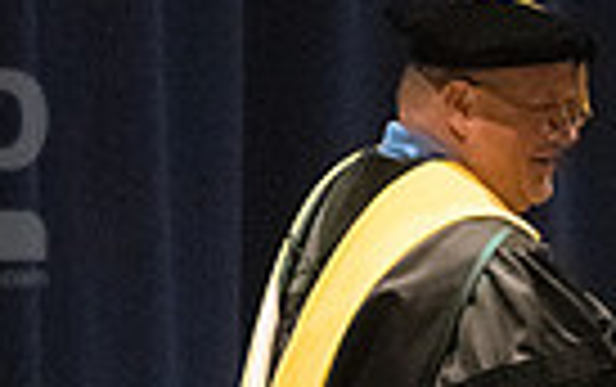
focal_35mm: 800
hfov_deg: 2.6
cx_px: 434
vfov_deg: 1.6
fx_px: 13447
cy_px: 644
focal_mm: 160
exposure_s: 1/250
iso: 8000
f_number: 4.5
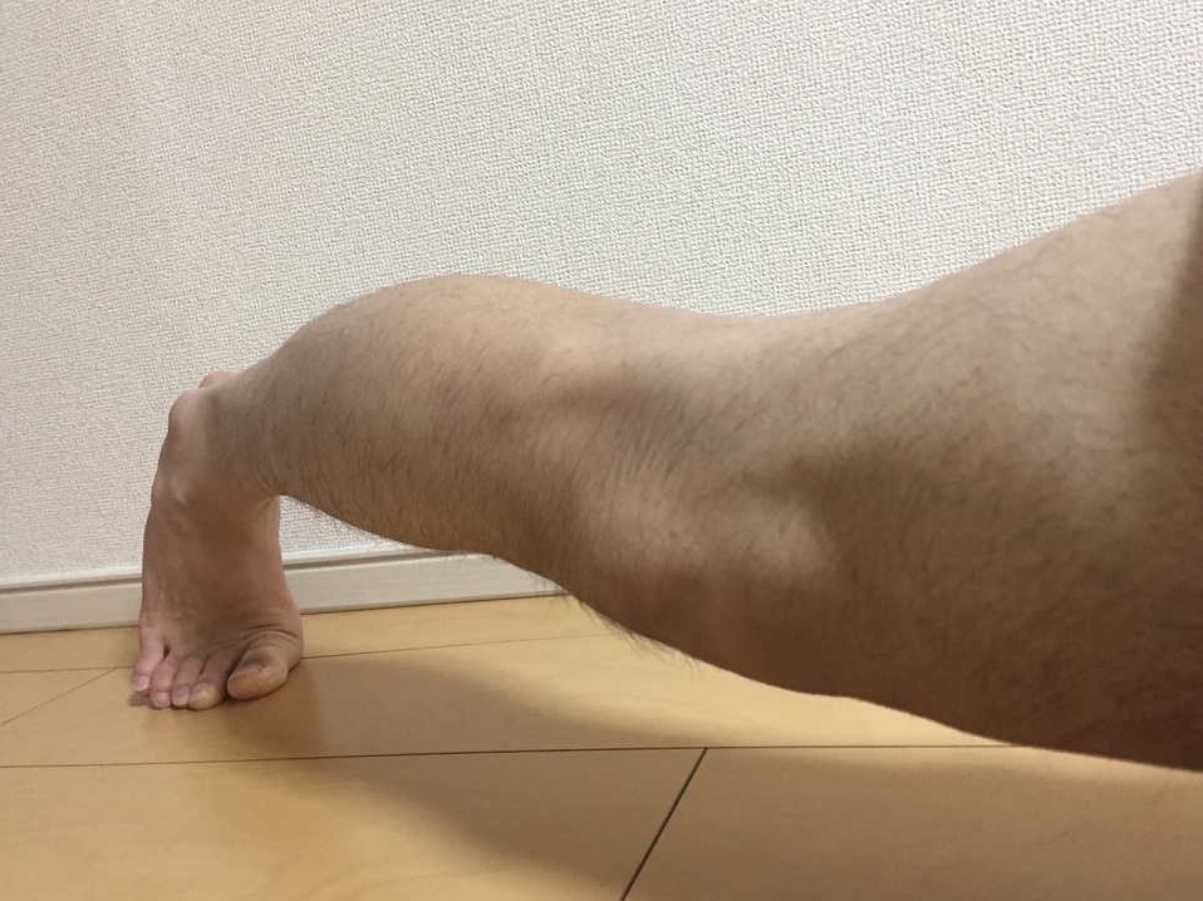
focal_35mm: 31
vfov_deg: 45.4
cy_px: 459
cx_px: 640
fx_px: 1077
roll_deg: +9.1
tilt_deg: -8.1
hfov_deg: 58.3
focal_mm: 4.15
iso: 160
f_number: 2.2
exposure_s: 1/30
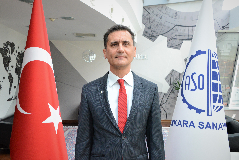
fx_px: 279
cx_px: 120
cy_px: 80
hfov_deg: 46.4
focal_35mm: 42
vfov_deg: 31.9
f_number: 10
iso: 2500
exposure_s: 1/125
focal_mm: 42
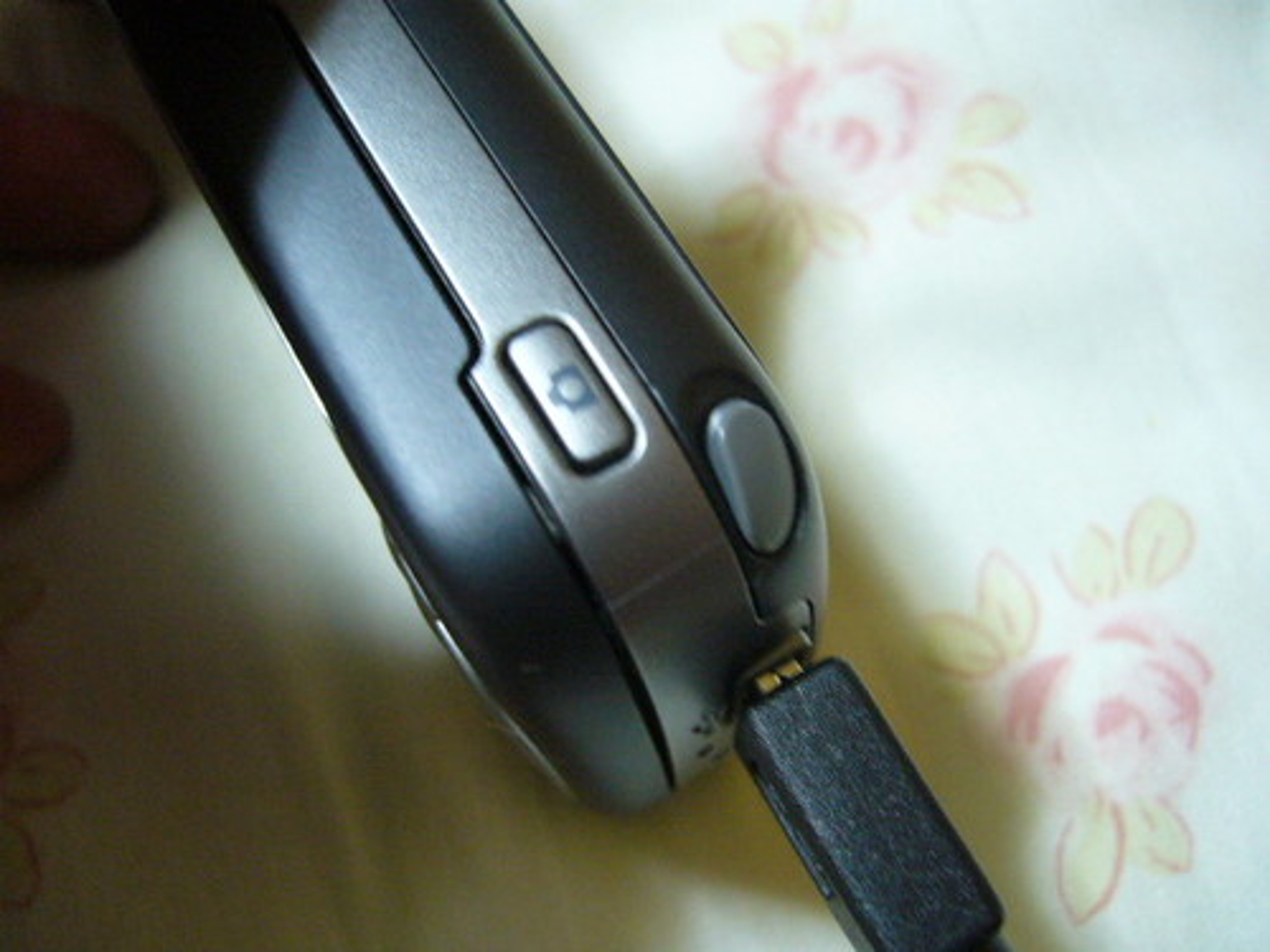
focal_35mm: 35
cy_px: 476
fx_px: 1284
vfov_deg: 40.7
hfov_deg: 52.6
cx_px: 635
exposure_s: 1/8
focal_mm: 5.8
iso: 200
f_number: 2.8
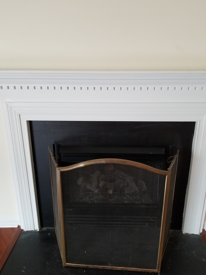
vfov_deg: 67.3
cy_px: 138
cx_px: 103
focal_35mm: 26
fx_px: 206
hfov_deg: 53.0
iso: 200
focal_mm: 4.25
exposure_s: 1/24
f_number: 1.7
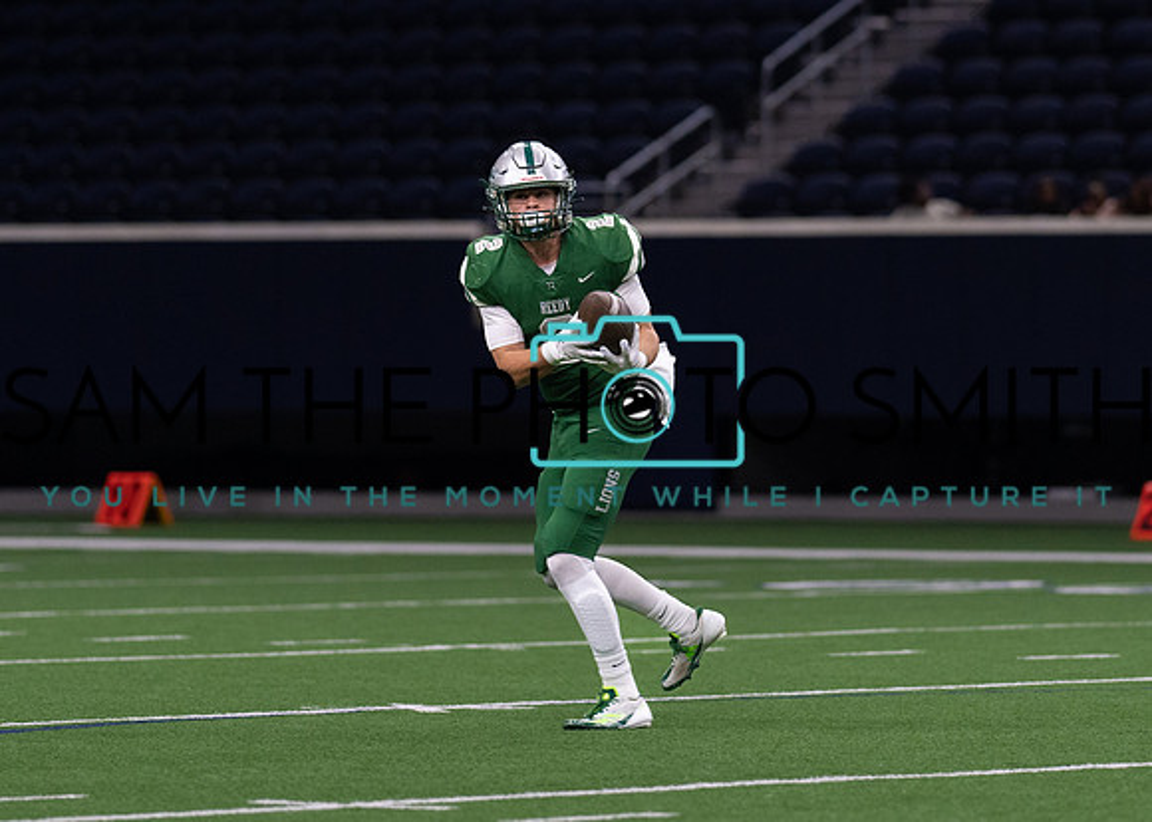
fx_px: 10455
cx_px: 693
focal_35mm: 320
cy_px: 61
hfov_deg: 6.3
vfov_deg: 4.5
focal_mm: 135
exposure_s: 1/1250
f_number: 1.8
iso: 1000
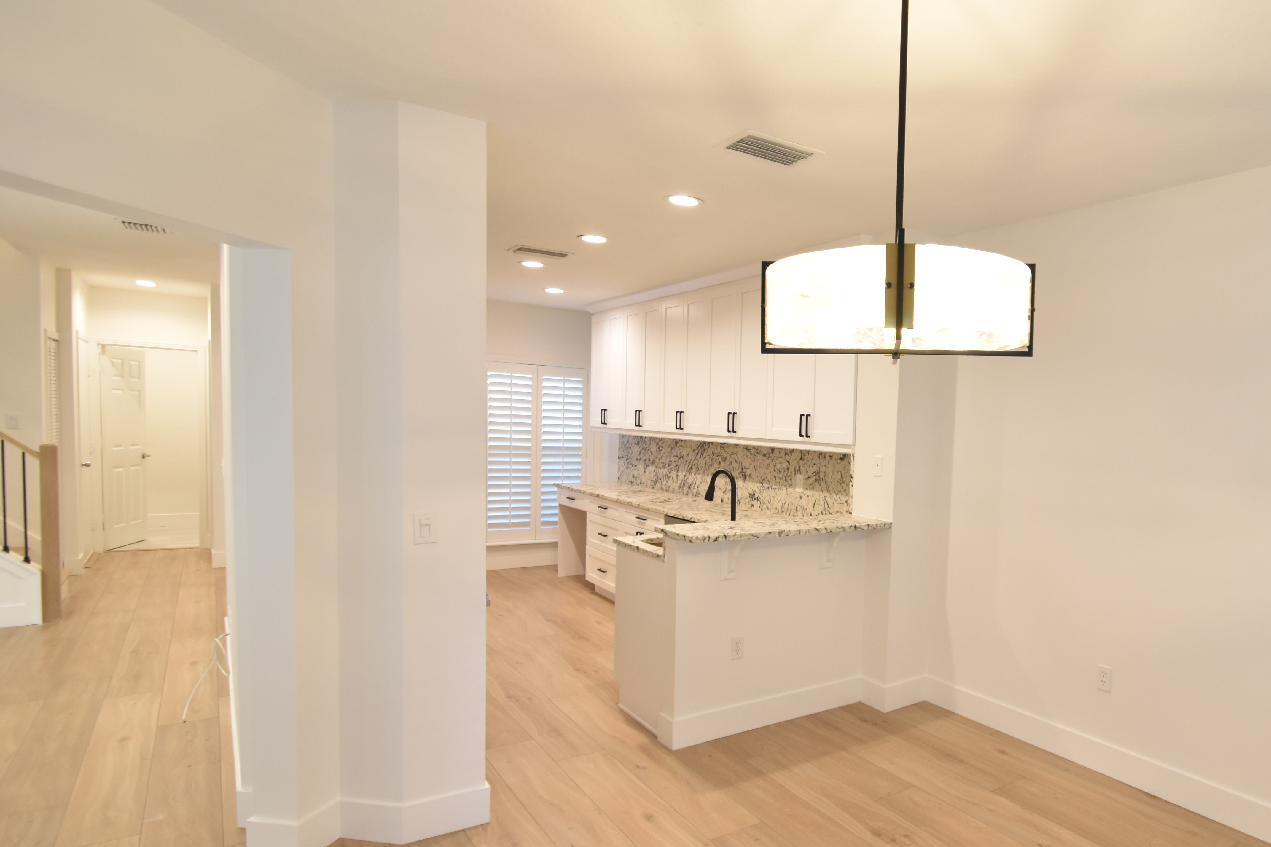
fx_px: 741
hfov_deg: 78.2
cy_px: 467
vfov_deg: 59.4
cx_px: 861
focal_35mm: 21
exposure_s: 1/45
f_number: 3.5
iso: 800
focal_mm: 10
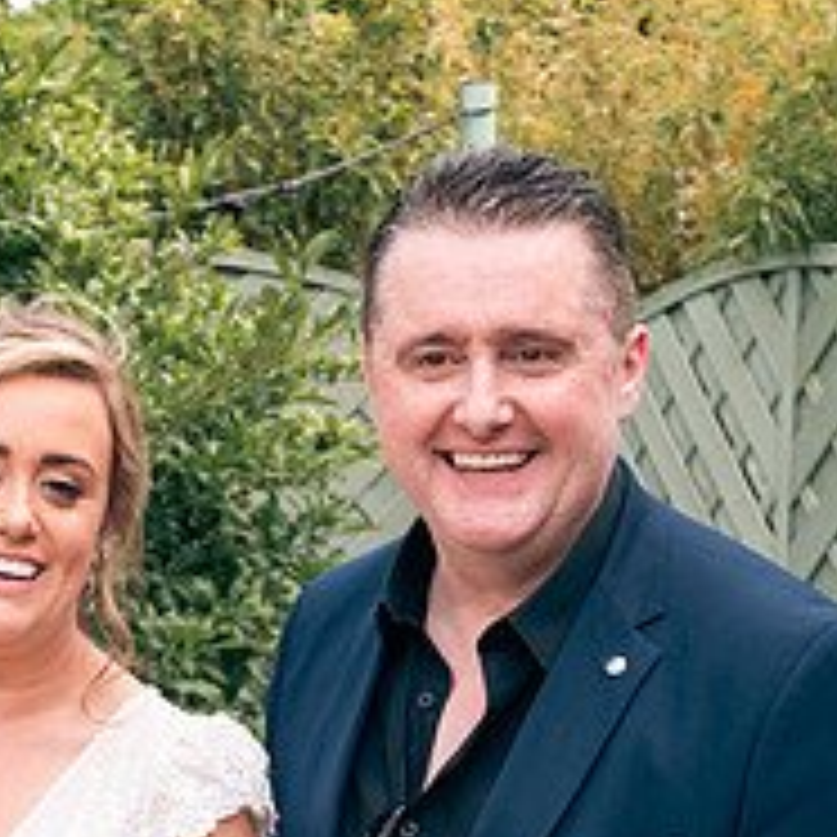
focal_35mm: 106
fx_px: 2900
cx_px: 162
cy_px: 821
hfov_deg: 16.3
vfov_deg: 16.1
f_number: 6.3
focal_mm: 40
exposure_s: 1/160
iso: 160
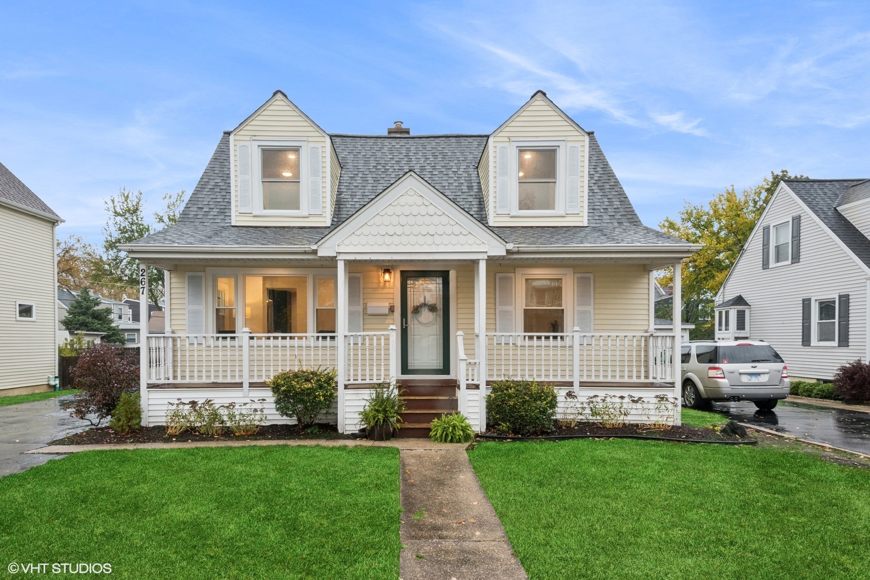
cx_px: 435
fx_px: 411
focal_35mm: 17
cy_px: 290
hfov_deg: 93.3
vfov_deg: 70.5
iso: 400
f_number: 22
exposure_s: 1/3.33
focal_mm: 17
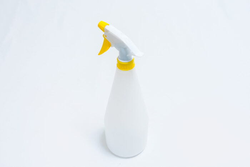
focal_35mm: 36
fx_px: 250
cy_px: 84
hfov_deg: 53.1
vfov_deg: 36.9
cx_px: 125
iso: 3200
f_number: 11
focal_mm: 24
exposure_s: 1/125
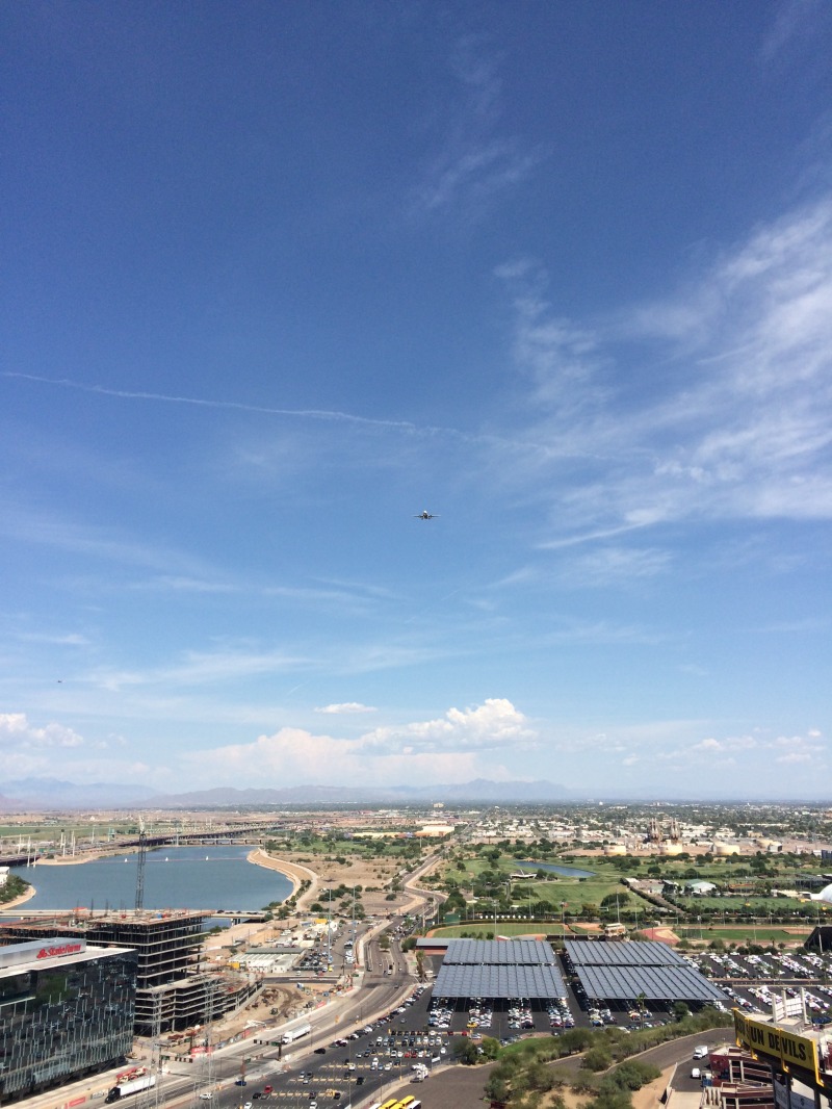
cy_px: 554
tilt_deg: +13.1
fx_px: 929
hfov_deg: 48.2
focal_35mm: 29
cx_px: 416
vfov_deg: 61.6
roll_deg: +1.0
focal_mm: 4.15
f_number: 2.2
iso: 32
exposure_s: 1/3165
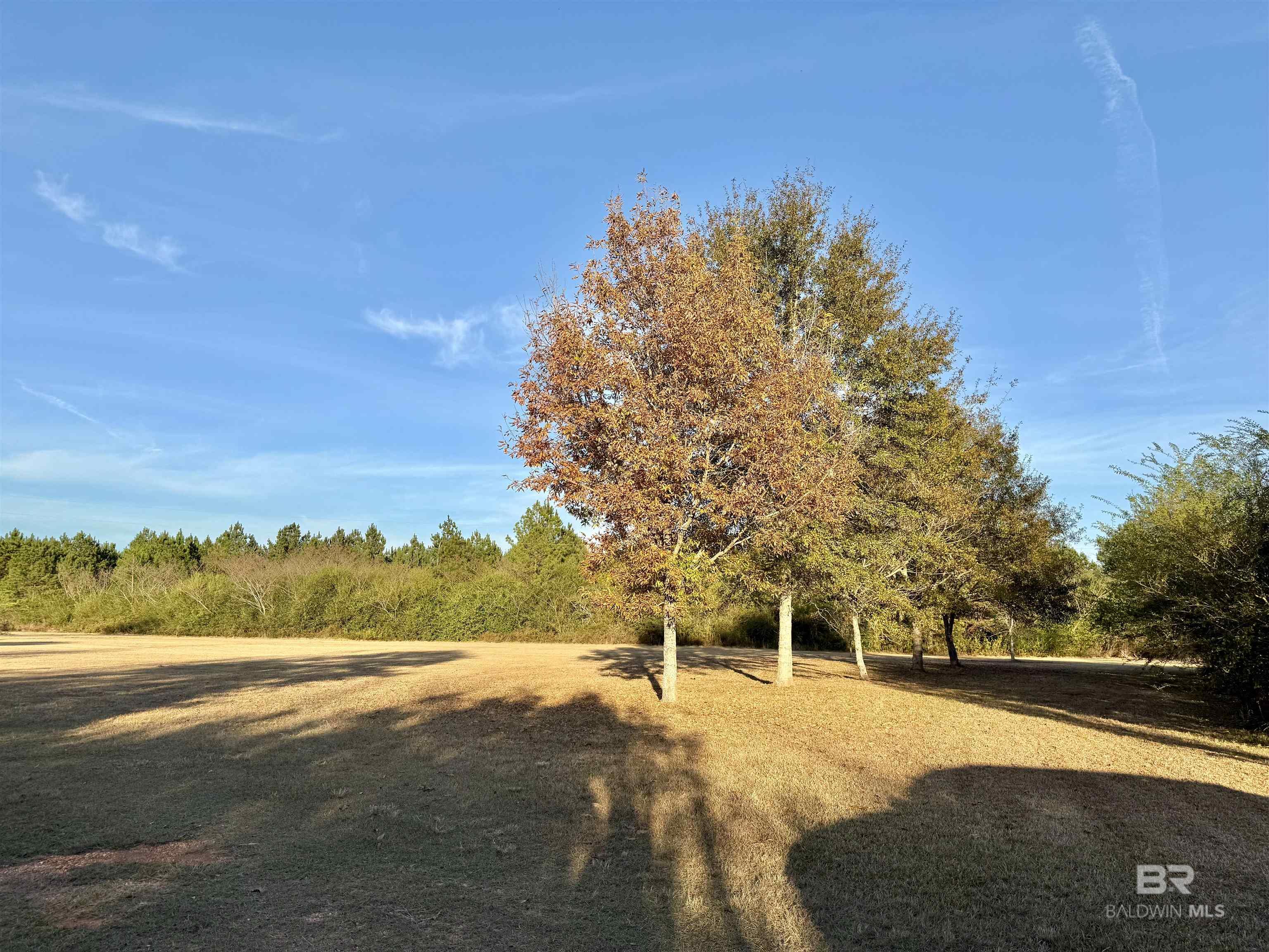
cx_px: 634
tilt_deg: +10.2
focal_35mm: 24
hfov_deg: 71.6
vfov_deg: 56.8
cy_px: 476
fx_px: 880
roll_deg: -0.4
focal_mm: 6.76
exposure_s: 1/3021
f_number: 1.78
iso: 80
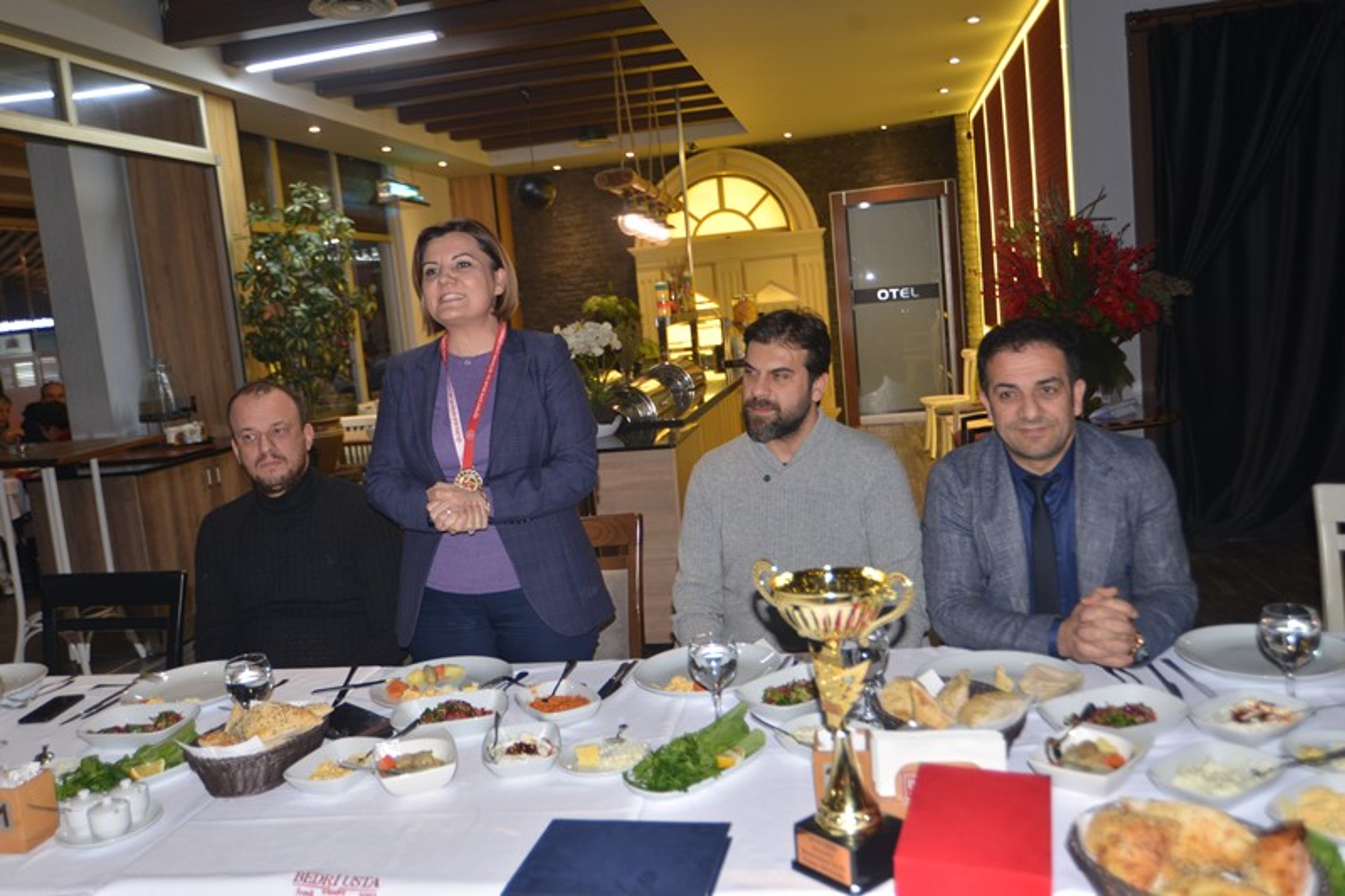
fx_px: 1121
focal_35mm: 30
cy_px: 448
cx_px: 672
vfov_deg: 43.6
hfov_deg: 61.9
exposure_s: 1/60
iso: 800
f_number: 4.5
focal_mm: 30
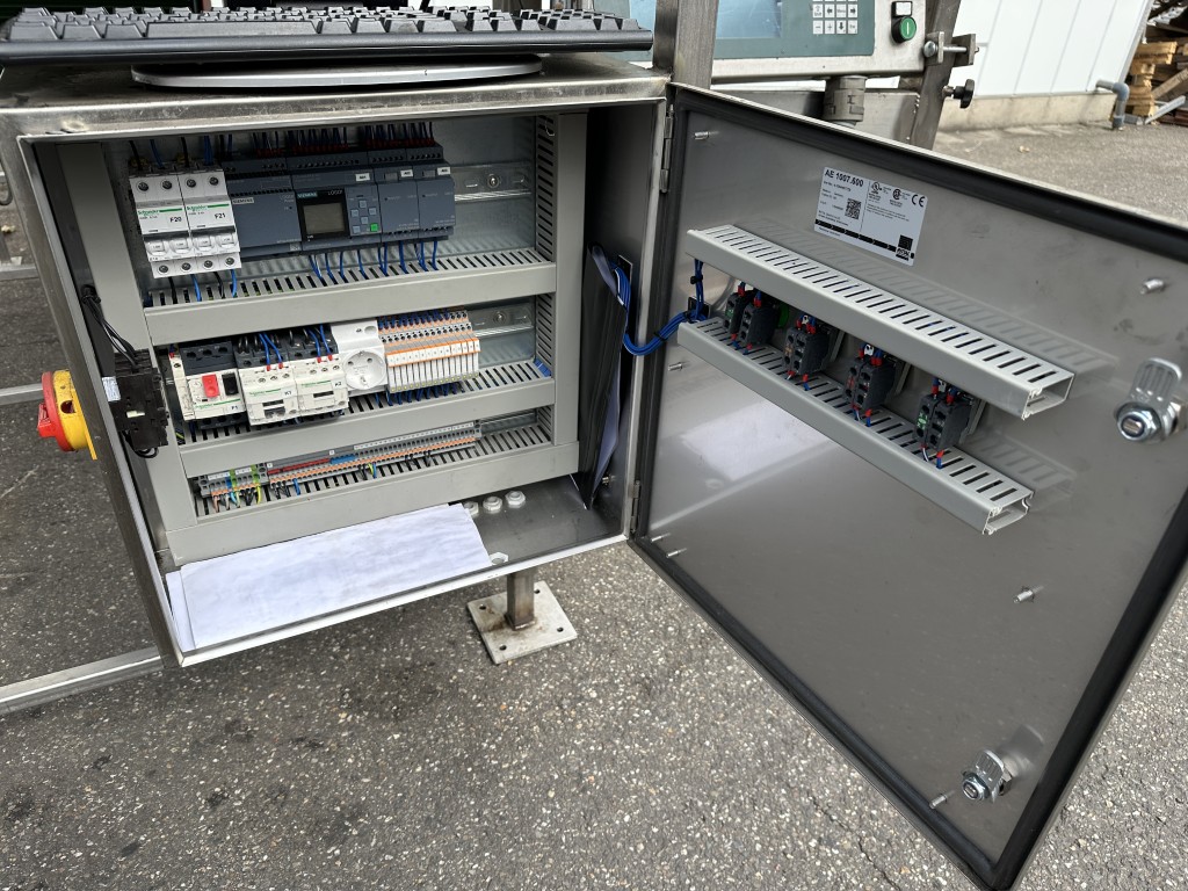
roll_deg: -4.4
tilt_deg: -32.1
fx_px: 824
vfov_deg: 56.8
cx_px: 594
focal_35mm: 24
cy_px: 446
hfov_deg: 71.6
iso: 80
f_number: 1.78
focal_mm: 6.86
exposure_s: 1/1339
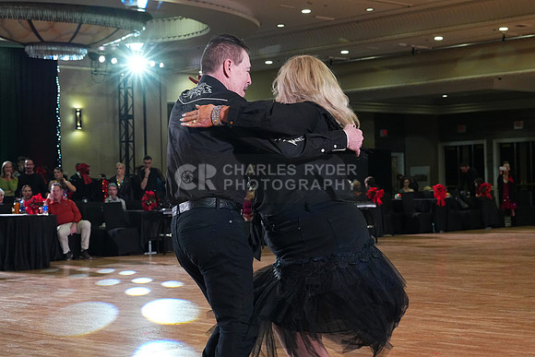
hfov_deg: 28.8
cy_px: 178
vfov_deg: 19.5
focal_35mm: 70
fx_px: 1040
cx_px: 268
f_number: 7.1
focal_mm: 70
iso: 6400
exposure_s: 1/320
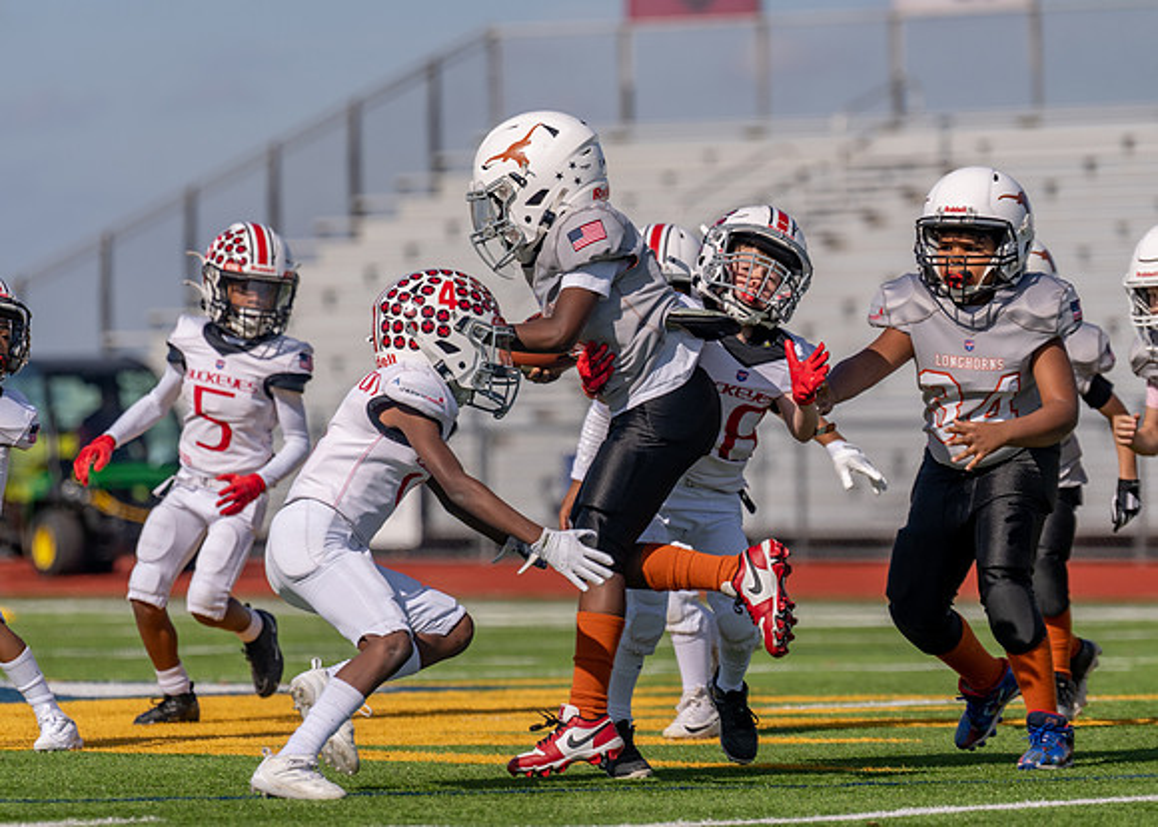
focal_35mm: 277
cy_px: 408
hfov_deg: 7.3
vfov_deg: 5.2
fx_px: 9105
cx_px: 546
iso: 100
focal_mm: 209
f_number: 4
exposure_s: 1/2000
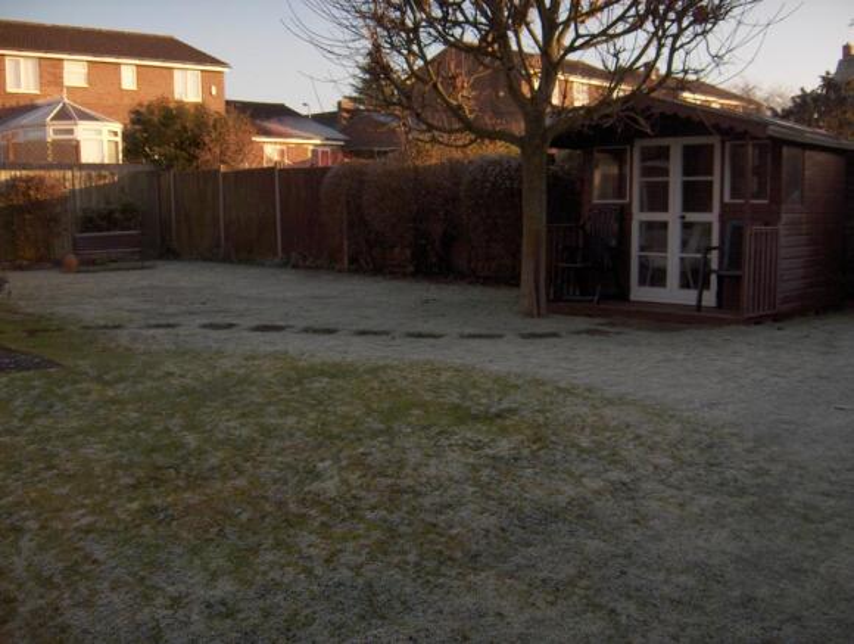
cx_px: 427
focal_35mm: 39
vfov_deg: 36.9
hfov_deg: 47.8
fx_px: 964
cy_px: 322
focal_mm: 8
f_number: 2.8
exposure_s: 1/529
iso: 100
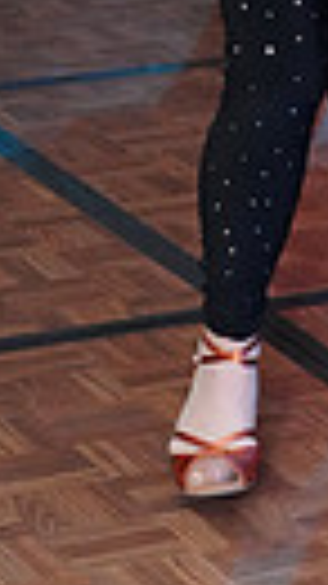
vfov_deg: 9.2
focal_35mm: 225
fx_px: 3483
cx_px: 672
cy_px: -405
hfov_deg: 5.3
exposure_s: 1/200
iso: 5000
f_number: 5
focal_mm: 48
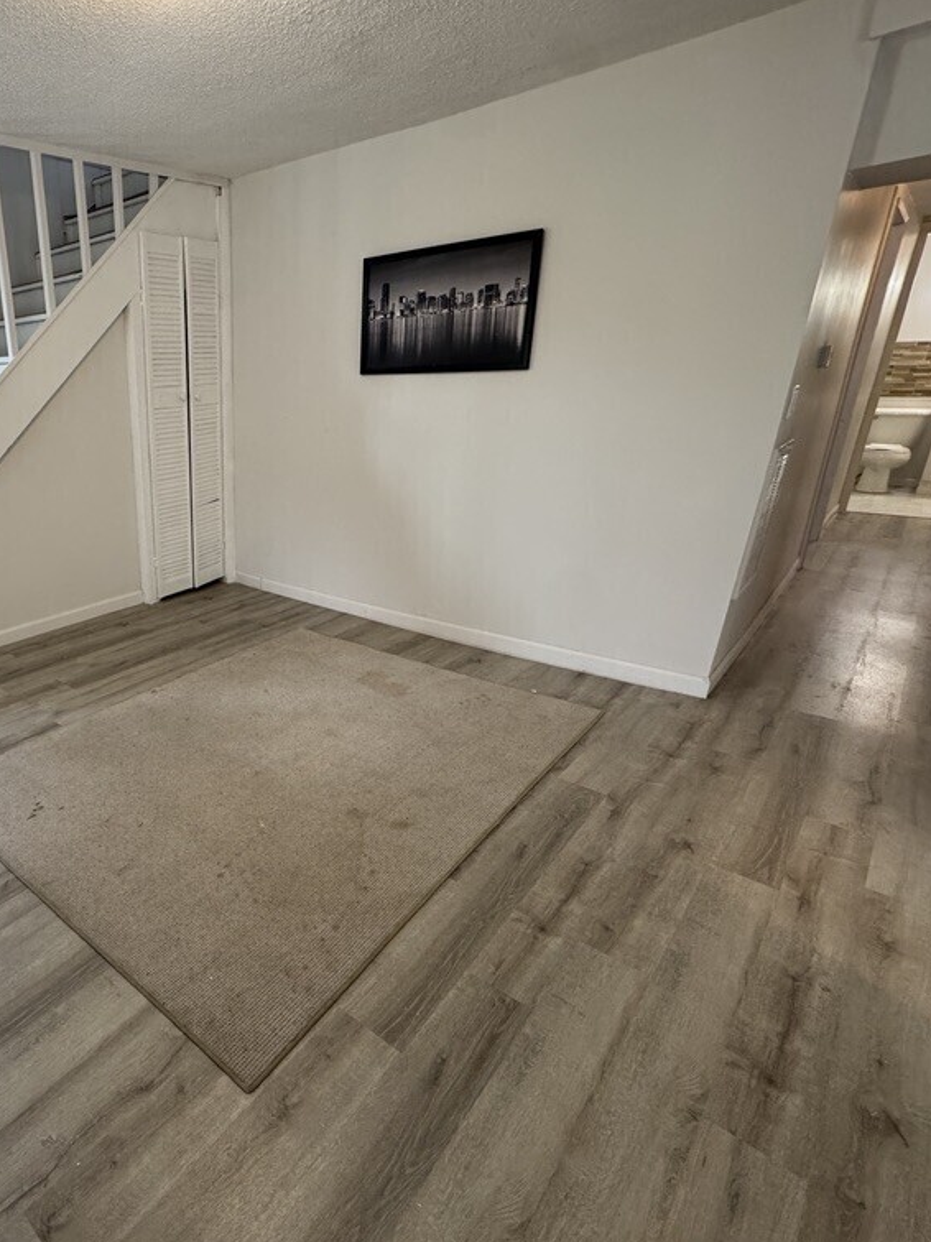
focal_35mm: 19
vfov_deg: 84.7
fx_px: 682
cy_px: 620
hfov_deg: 63.4
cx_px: 201
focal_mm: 2.22
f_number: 2.2
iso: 320
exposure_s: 1/120
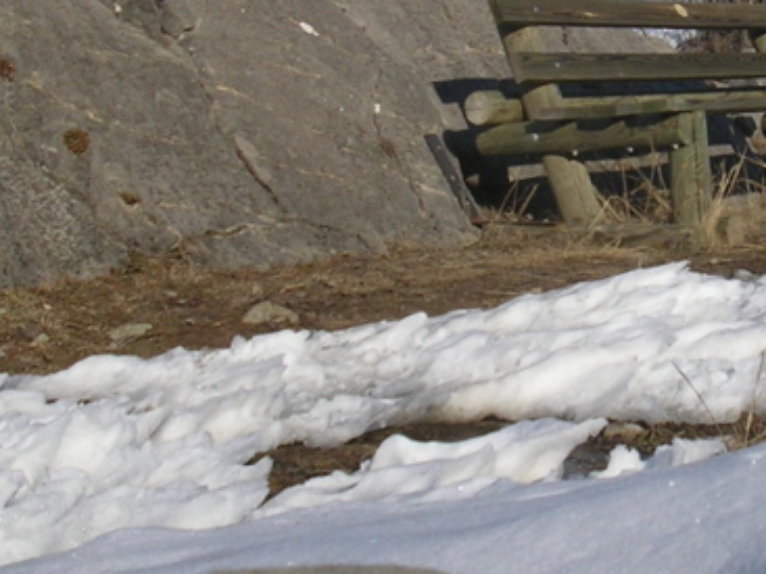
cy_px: 150
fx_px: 1925
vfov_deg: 16.9
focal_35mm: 87
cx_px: 664
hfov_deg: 22.1
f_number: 5.6
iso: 50
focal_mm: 5.8
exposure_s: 1/500
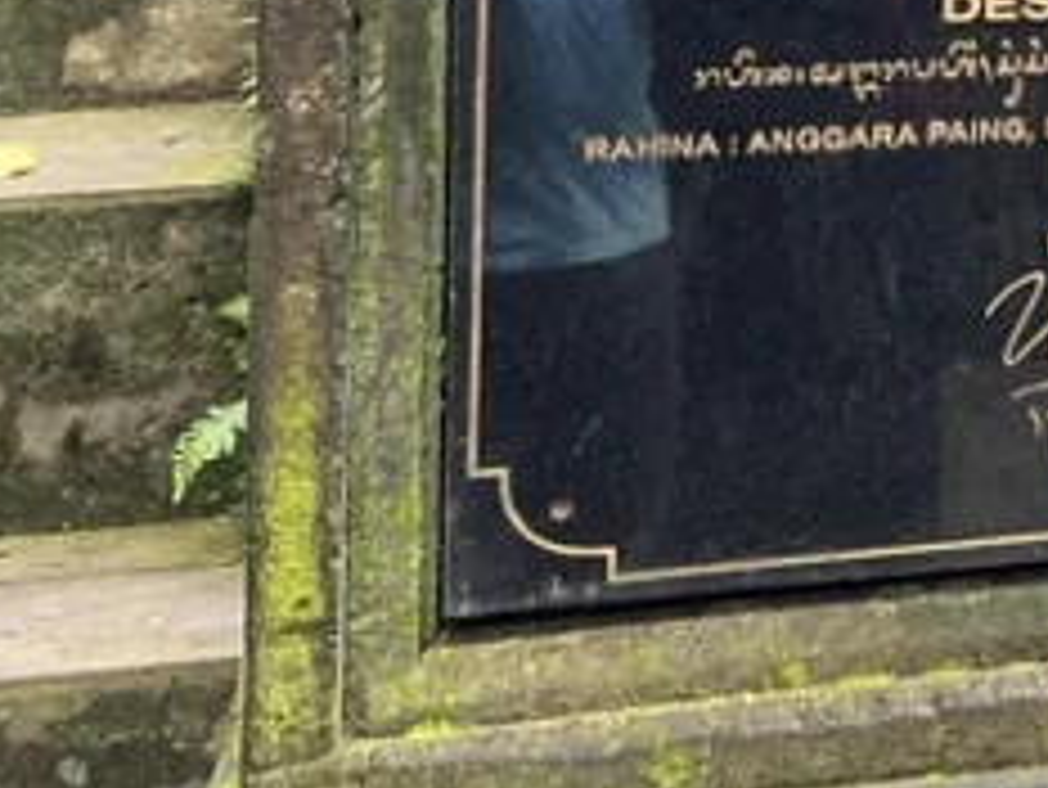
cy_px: -536
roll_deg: -0.7
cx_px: 1970
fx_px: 3241
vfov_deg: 12.8
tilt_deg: +1.7
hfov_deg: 15.4
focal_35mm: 107
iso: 80
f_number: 1.5
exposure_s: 1/121
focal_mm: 5.7
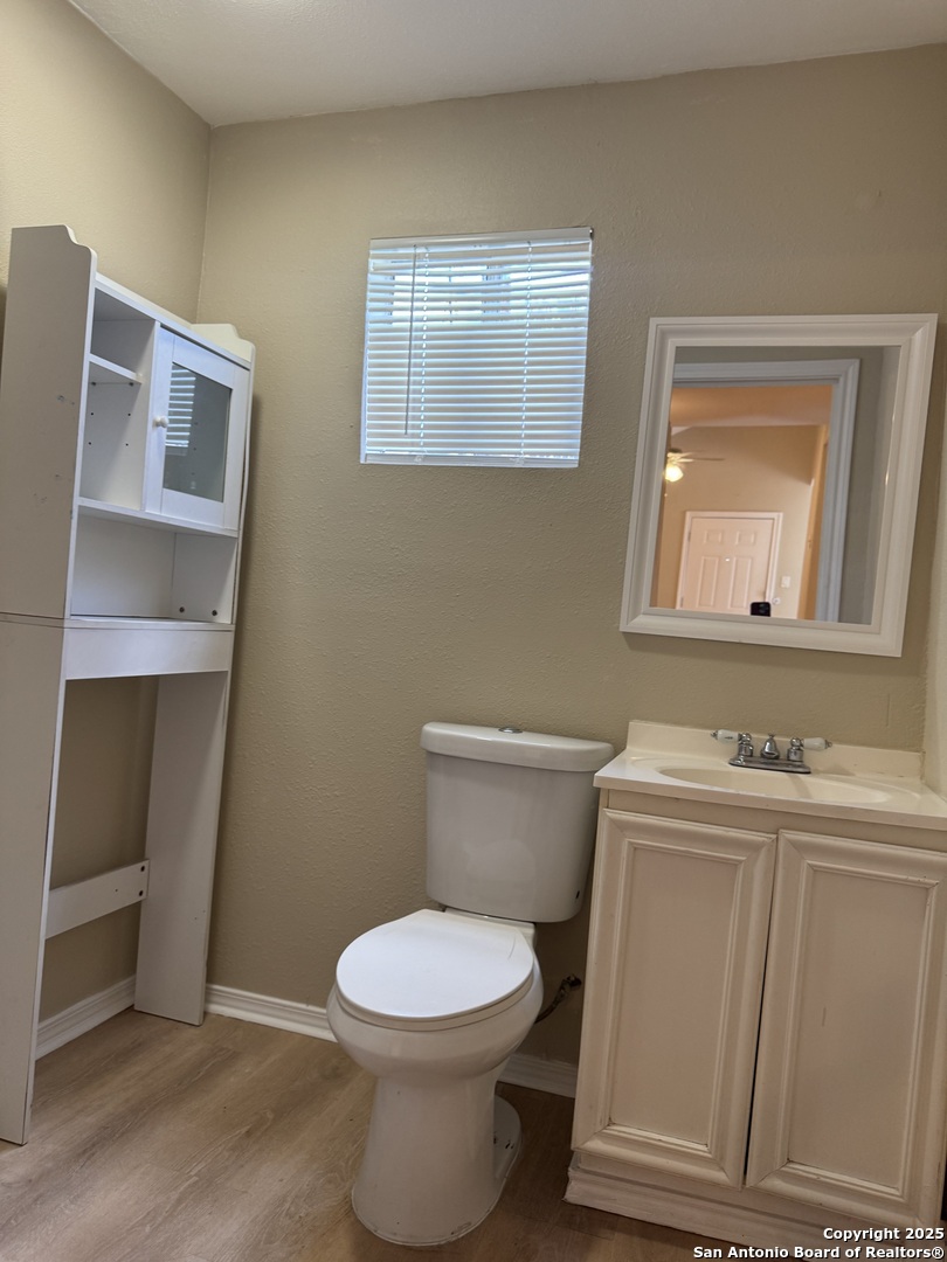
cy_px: 631
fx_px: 875
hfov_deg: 56.8
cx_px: 474
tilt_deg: -2.2
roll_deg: -4.7
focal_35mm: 24
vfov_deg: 71.6
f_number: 1.78
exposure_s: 1/60
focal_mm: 6.76
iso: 125
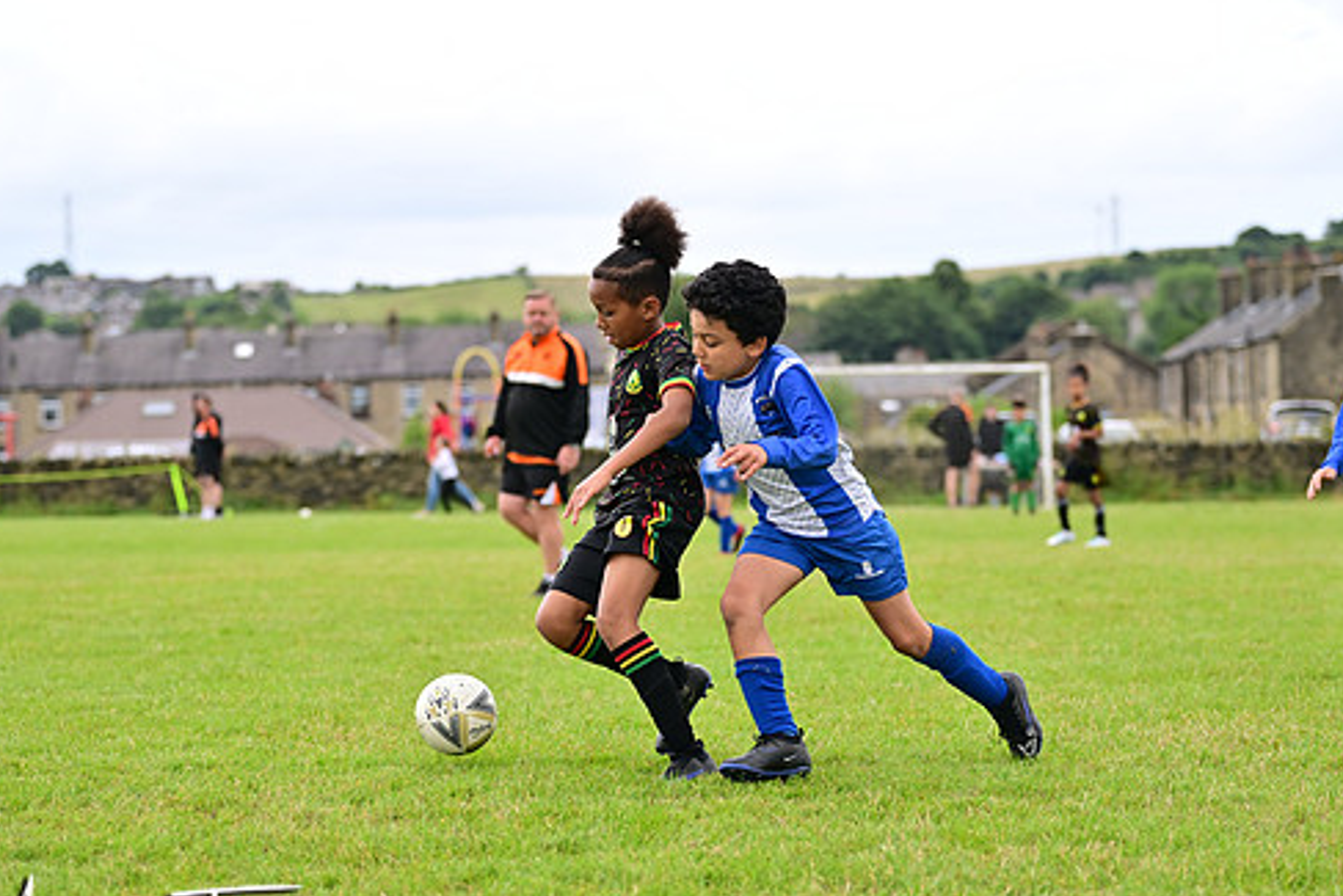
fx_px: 3508
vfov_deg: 14.6
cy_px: 514
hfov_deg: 21.7
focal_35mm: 94
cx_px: 648
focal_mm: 79
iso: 400
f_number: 2.5
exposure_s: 1/2000
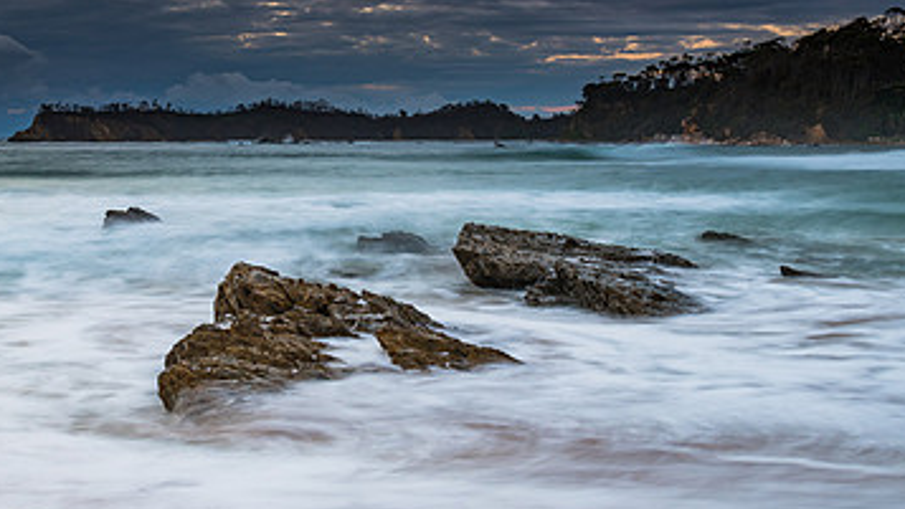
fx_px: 1416
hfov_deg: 34.9
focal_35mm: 59
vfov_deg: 20.4
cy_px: 222
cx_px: 256
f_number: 9
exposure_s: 3
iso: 100
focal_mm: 34
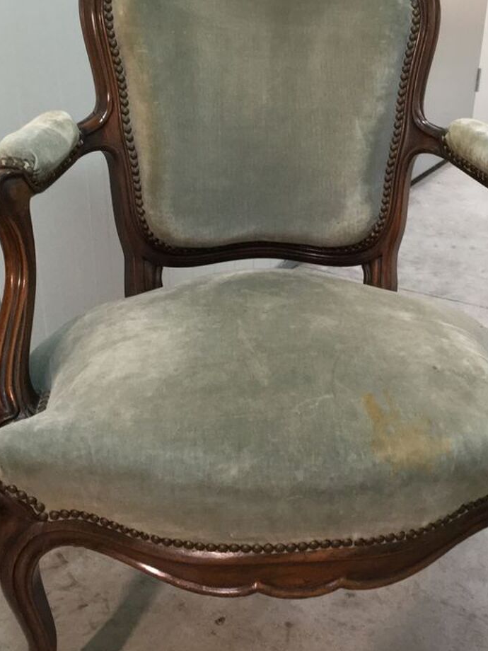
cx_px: 302
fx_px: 789
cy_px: 302
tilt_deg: -25.4
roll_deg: -2.7
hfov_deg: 34.2
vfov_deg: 44.8
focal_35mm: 42
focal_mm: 4.15
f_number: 2.2
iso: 200
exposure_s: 1/17
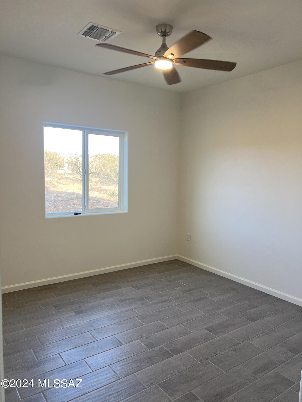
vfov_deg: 67.3
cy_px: 201
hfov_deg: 53.1
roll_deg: -1.4
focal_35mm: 26
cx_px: 151
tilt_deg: -5.2
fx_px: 302
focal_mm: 5.7
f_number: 1.5
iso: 64
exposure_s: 1/60
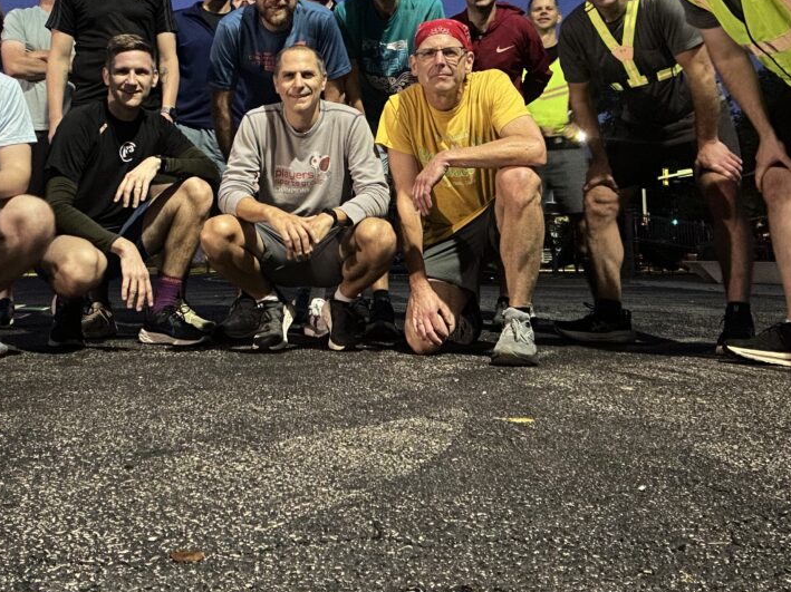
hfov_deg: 49.8
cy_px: 149
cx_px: 306
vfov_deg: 37.7
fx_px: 845
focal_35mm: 37
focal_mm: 2.69
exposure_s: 1/5
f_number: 1.9
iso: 400
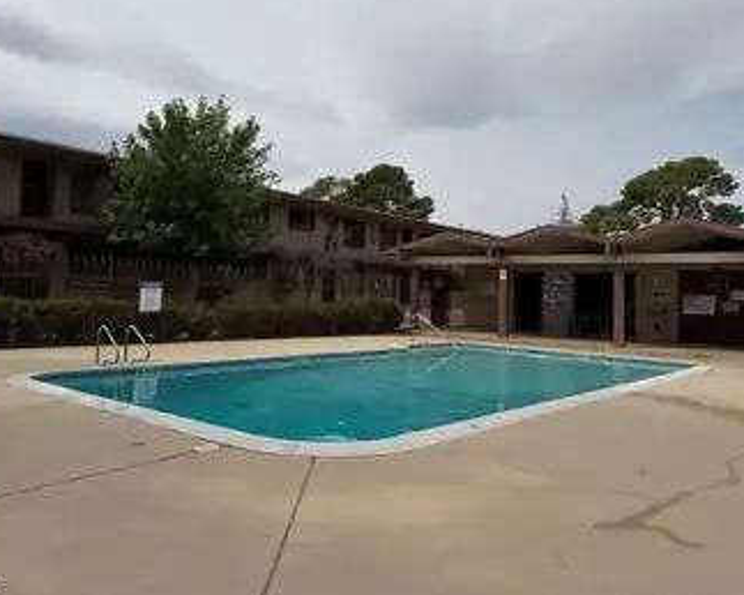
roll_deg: -2.7
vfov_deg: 49.8
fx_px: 638
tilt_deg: +2.6
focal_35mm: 29
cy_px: 256
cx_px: 357
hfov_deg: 60.5
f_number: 1.78
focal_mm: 6.76
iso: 80
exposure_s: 1/10309
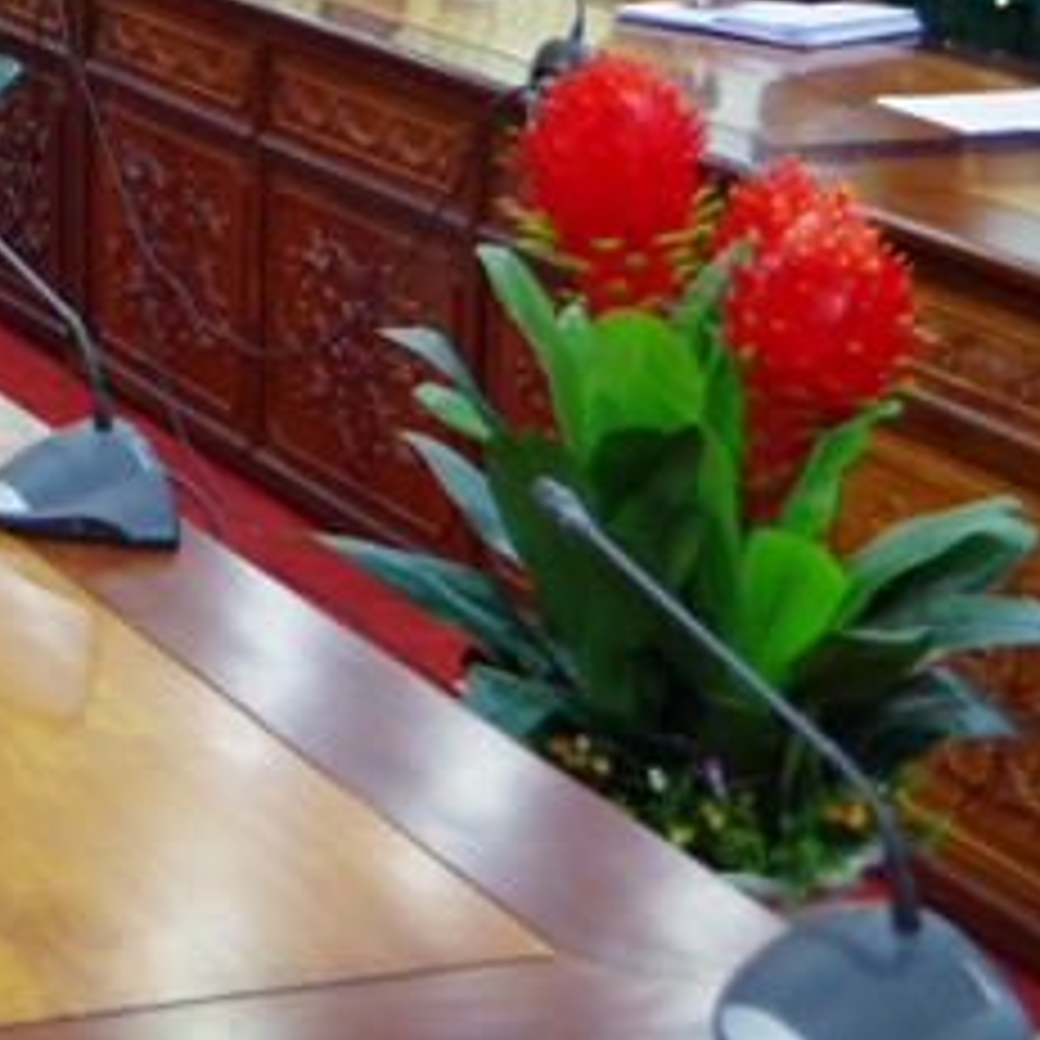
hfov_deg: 15.7
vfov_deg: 15.9
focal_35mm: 106
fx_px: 3603
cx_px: -239
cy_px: -155
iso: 3200
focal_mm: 24
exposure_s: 1/80
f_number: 4
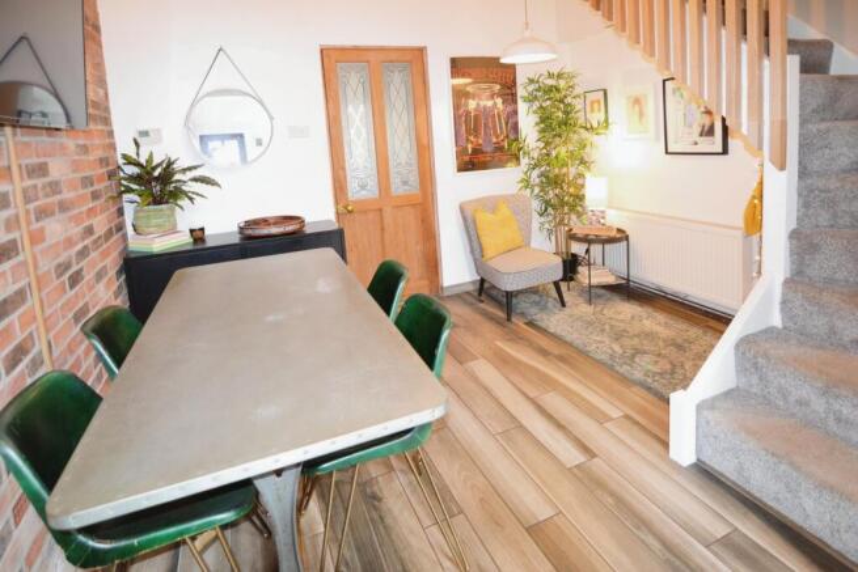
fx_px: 393
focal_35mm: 16
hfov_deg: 95.0
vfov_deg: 72.1
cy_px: 286
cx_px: 429
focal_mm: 11
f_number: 2.8
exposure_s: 1/60
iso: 2000
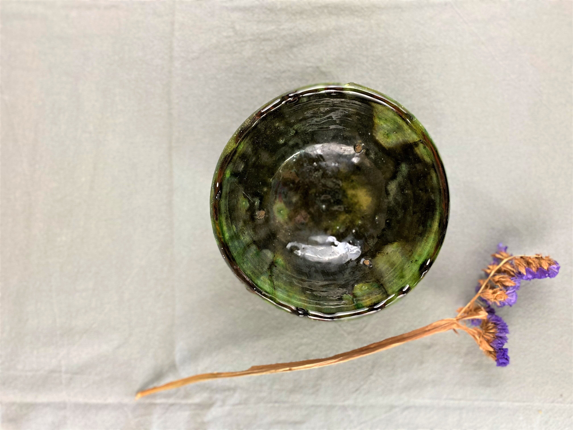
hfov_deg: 67.3
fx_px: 430
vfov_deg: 53.1
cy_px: 215
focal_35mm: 26
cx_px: 286
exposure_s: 1/50
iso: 200
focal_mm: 4.25
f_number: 1.8
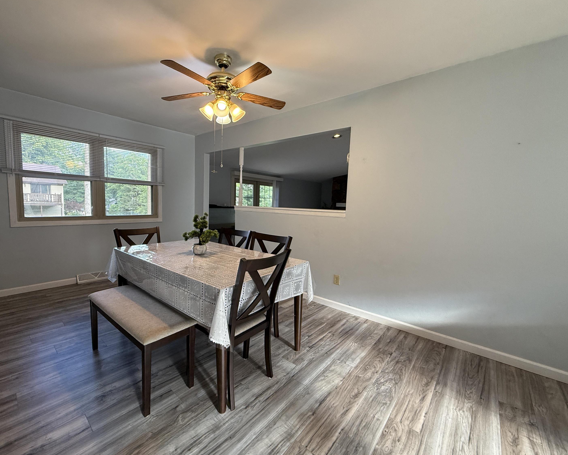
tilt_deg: -5.1
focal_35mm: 15
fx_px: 252
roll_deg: -1.8
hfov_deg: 96.6
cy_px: 225
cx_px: 259
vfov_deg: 84.0
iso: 250
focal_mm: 2.22
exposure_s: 1/120
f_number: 2.2
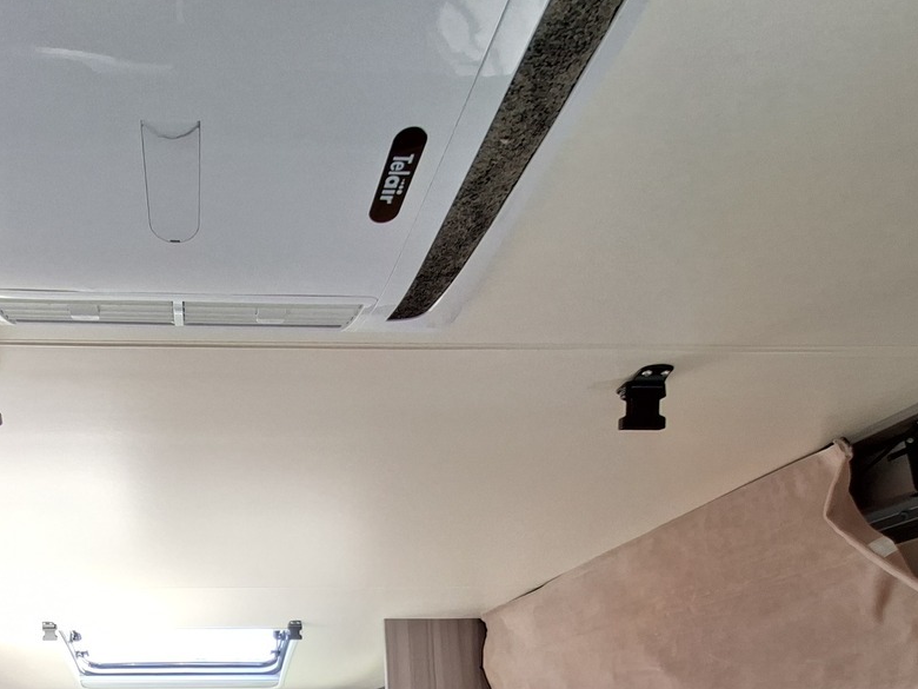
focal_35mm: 24
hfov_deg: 66.9
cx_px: 224
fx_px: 636
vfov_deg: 50.0
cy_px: 629
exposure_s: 1/30
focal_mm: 1.74
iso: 160
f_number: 2.2
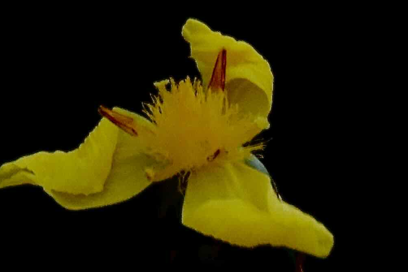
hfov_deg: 1.2
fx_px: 19804
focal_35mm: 1747
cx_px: 195
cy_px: 188
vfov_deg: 0.8
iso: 3200
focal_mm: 550
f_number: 7.1
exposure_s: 1/3200
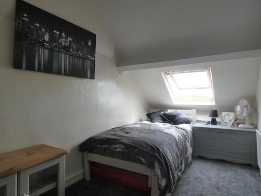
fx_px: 151
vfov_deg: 66.0
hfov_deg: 81.8
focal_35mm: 20
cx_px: 130
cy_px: 98
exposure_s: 1/80
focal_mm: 3.6
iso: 80
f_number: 2.8
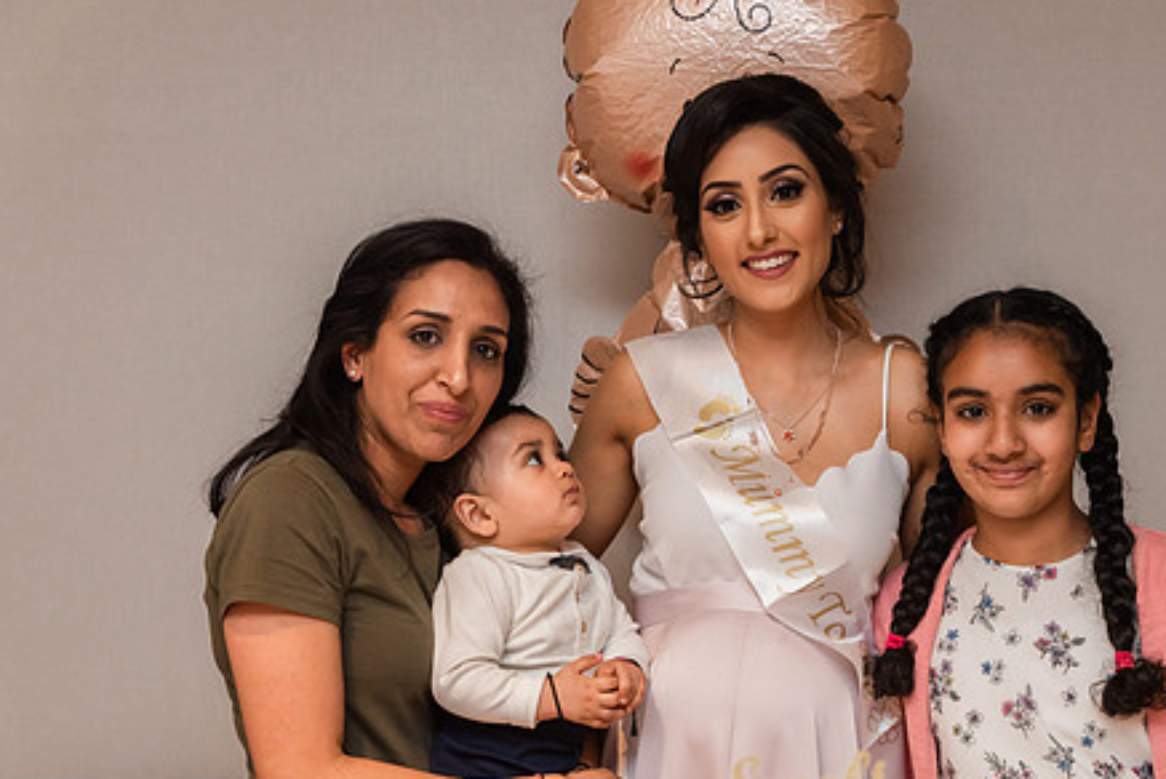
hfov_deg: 32.6
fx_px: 1977
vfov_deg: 22.2
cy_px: 500
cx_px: 766
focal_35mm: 61
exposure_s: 1/160
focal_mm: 46
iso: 2500
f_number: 4
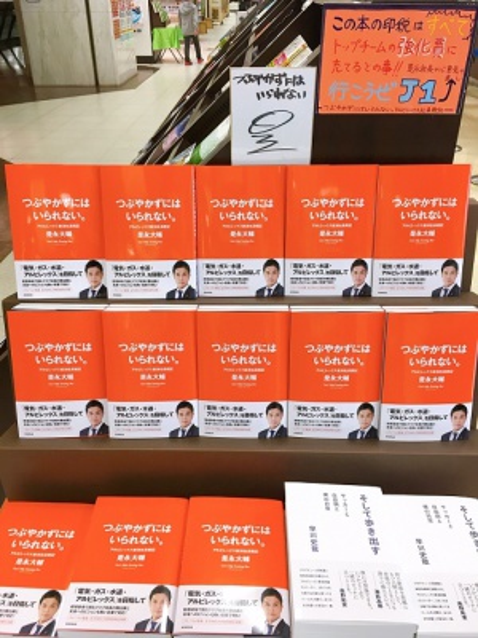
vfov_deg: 61.7
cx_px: 239
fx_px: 534
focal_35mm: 29
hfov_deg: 48.2
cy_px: 319
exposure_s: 1/30
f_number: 2.2
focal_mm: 4.15
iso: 32
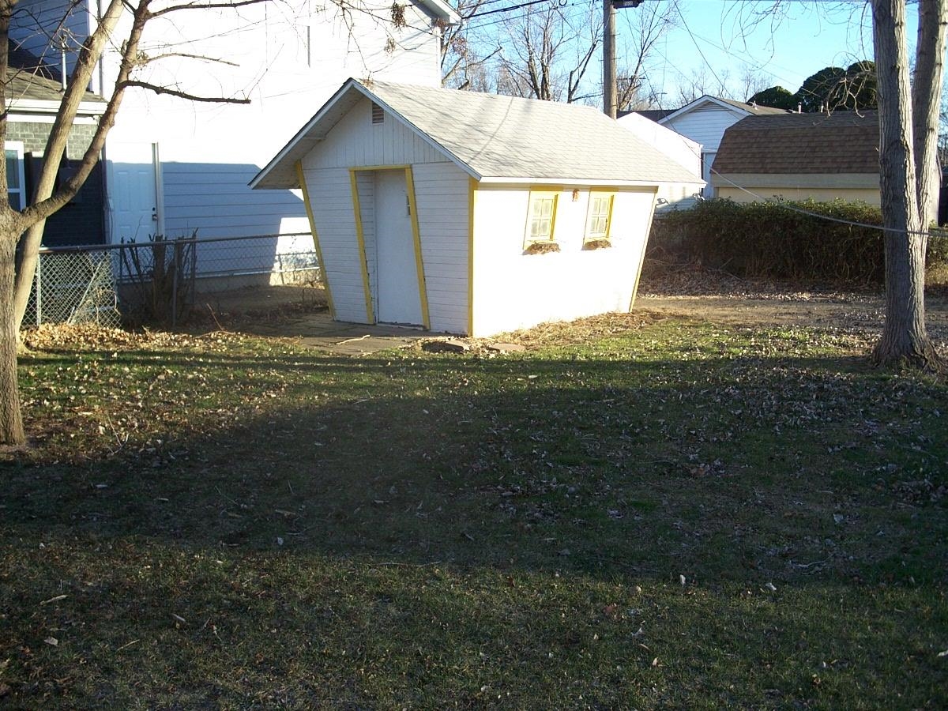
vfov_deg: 38.7
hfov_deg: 50.1
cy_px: 356
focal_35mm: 37
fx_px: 1013
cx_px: 474
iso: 64
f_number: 2.8
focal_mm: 7.8
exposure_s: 1/200
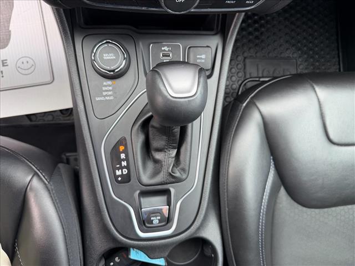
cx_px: 178
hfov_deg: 71.6
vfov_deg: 56.8
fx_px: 246
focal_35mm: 24
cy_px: 133
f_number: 1.78
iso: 125
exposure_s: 1/139
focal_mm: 6.76
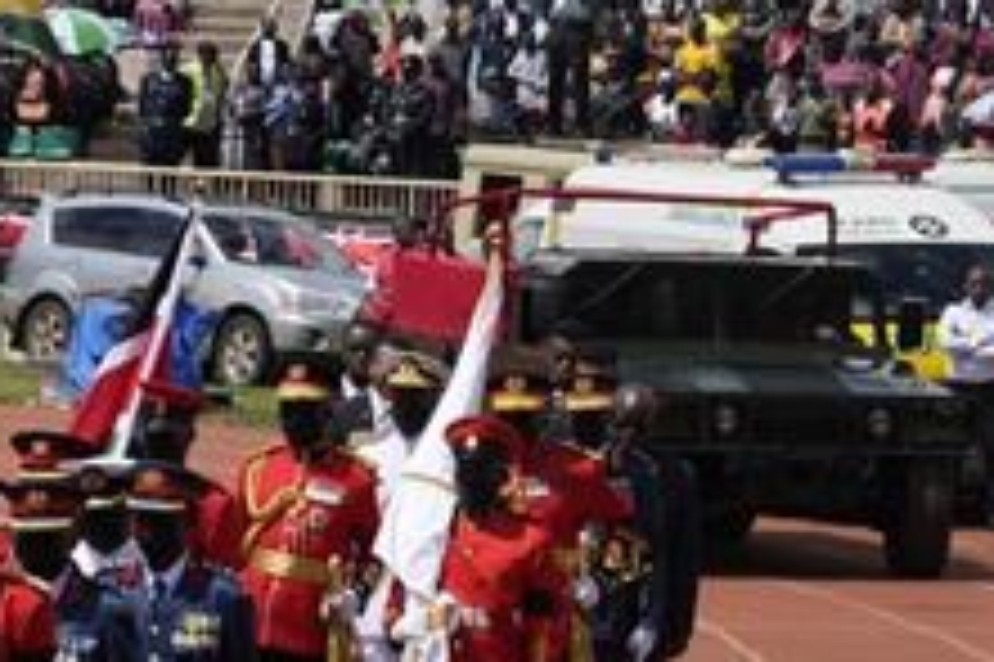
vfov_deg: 4.5
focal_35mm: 303
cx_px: -9
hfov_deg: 6.8
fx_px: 8360
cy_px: 714
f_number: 9
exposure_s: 1/320
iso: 100
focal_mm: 103
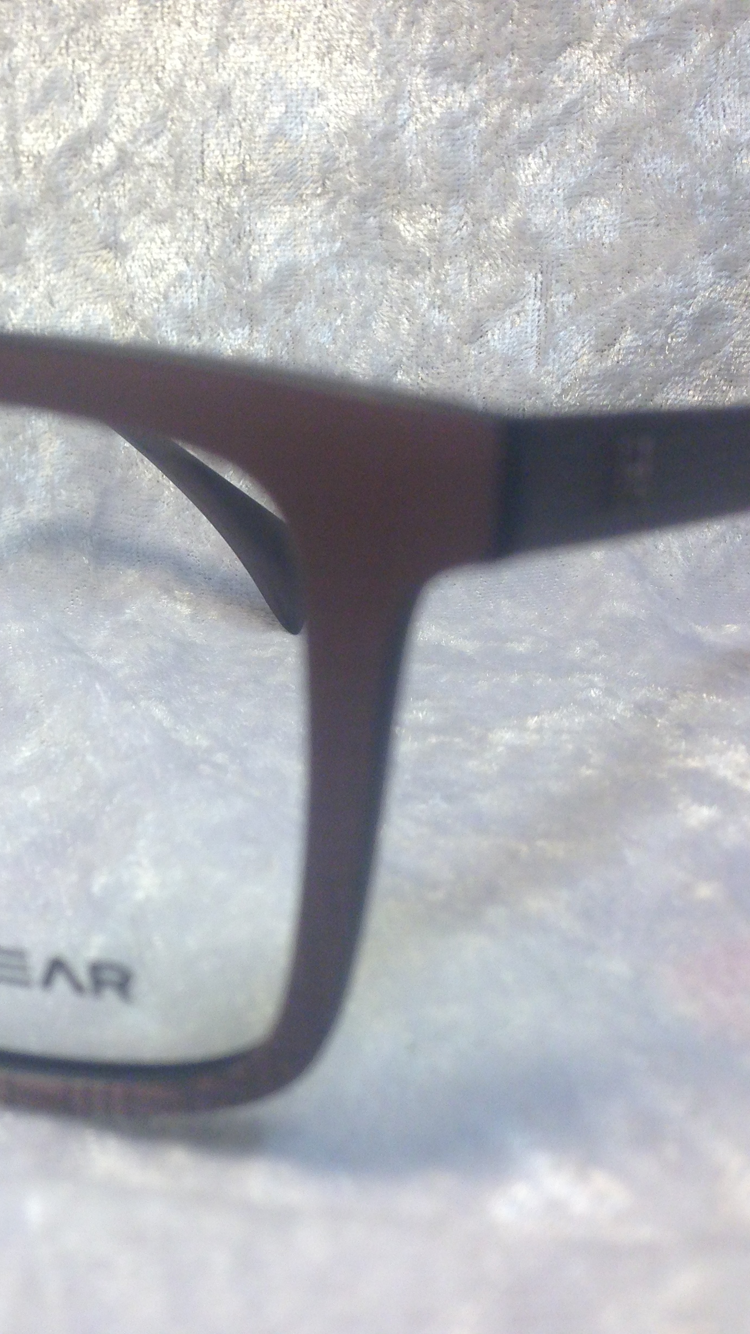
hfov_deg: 23.6
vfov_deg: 42.9
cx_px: -36
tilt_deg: -8.7
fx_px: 1697
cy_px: 667
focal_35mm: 48
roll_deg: -0.2
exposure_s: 1/100
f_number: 2.4
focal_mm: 4.12
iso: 80
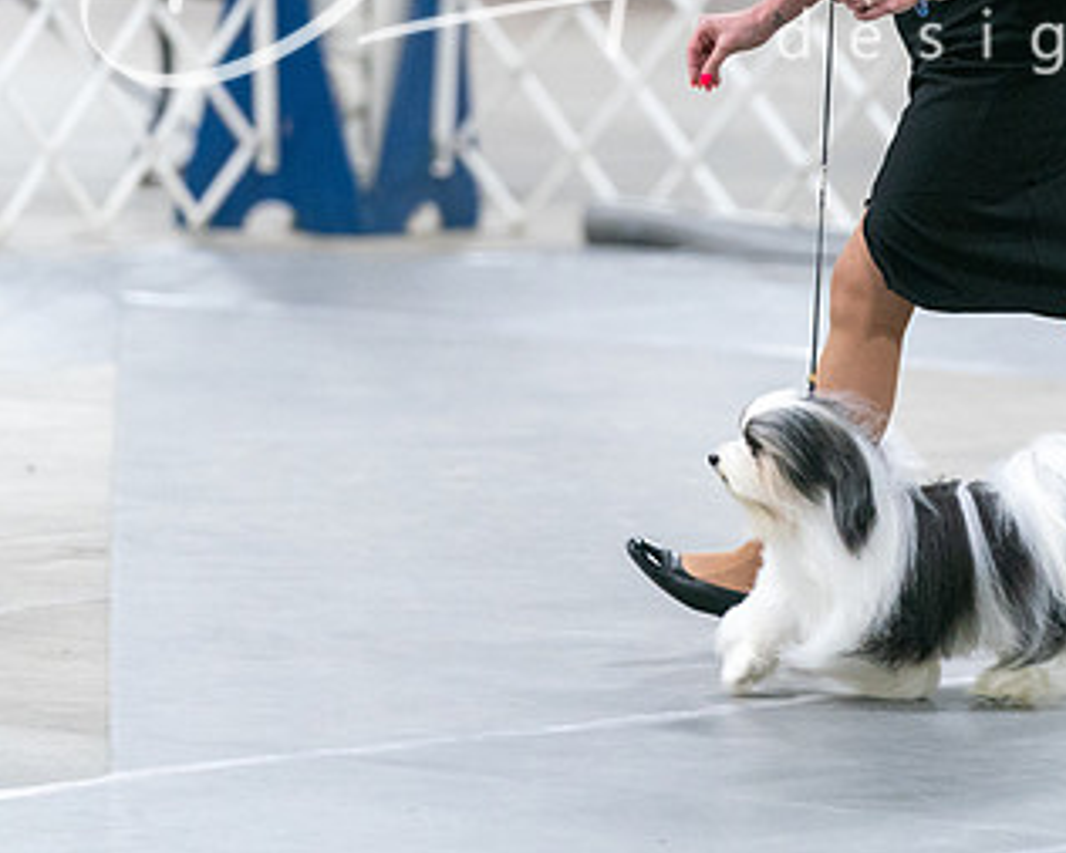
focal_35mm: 357
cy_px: 158
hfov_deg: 5.4
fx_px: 11267
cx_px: 649
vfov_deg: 4.3
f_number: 2.8
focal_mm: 178
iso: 4000
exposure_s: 1/200
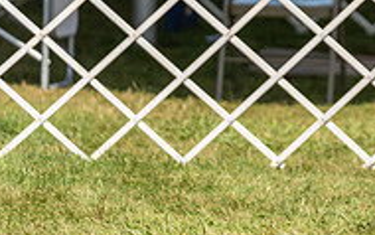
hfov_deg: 3.8
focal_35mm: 551
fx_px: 5635
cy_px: -18
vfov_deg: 2.4
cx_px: 492
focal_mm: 152
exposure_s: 1/3200
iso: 200
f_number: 2.8
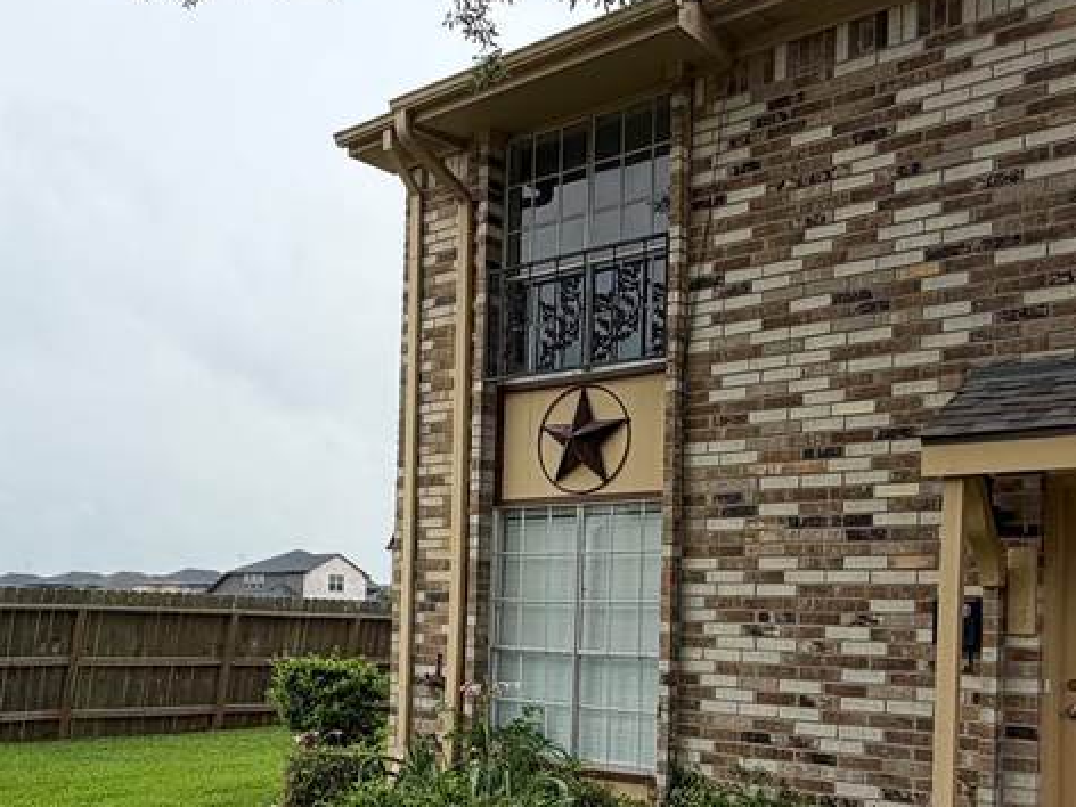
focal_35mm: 38
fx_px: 1181
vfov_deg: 37.0
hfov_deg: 48.5
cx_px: 399
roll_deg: -1.9
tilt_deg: +2.6
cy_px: 588
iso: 20
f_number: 2.2
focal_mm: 2.22
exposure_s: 1/1105
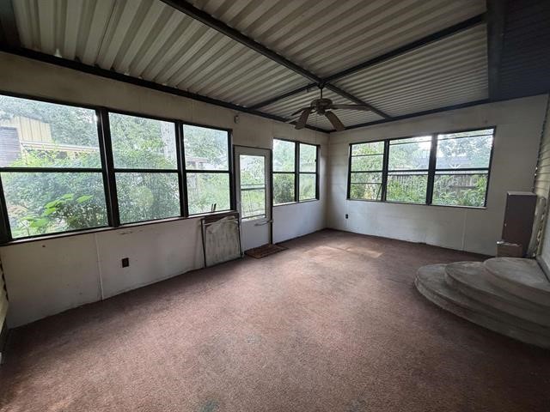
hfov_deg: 102.1
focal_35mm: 14
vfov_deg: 85.7
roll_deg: +0.6
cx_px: 275
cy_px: 206
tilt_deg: -7.7
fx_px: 222
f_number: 2.2
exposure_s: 1/102
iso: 320
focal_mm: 2.22
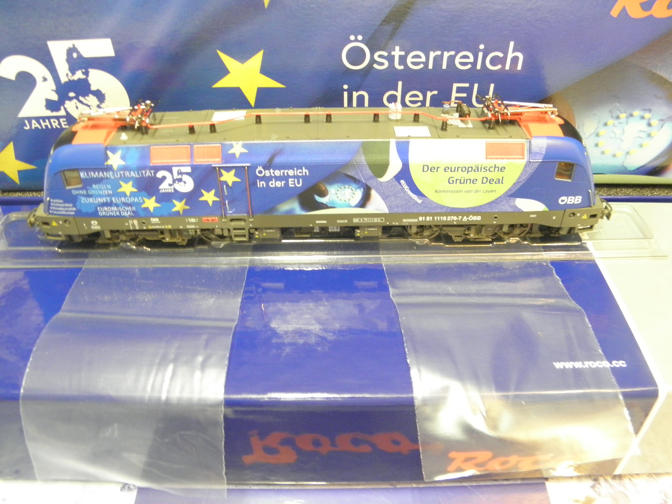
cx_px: 336
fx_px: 544
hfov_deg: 63.4
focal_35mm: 28
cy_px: 252
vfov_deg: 49.7
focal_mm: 5
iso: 400
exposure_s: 1/5
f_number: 3.5
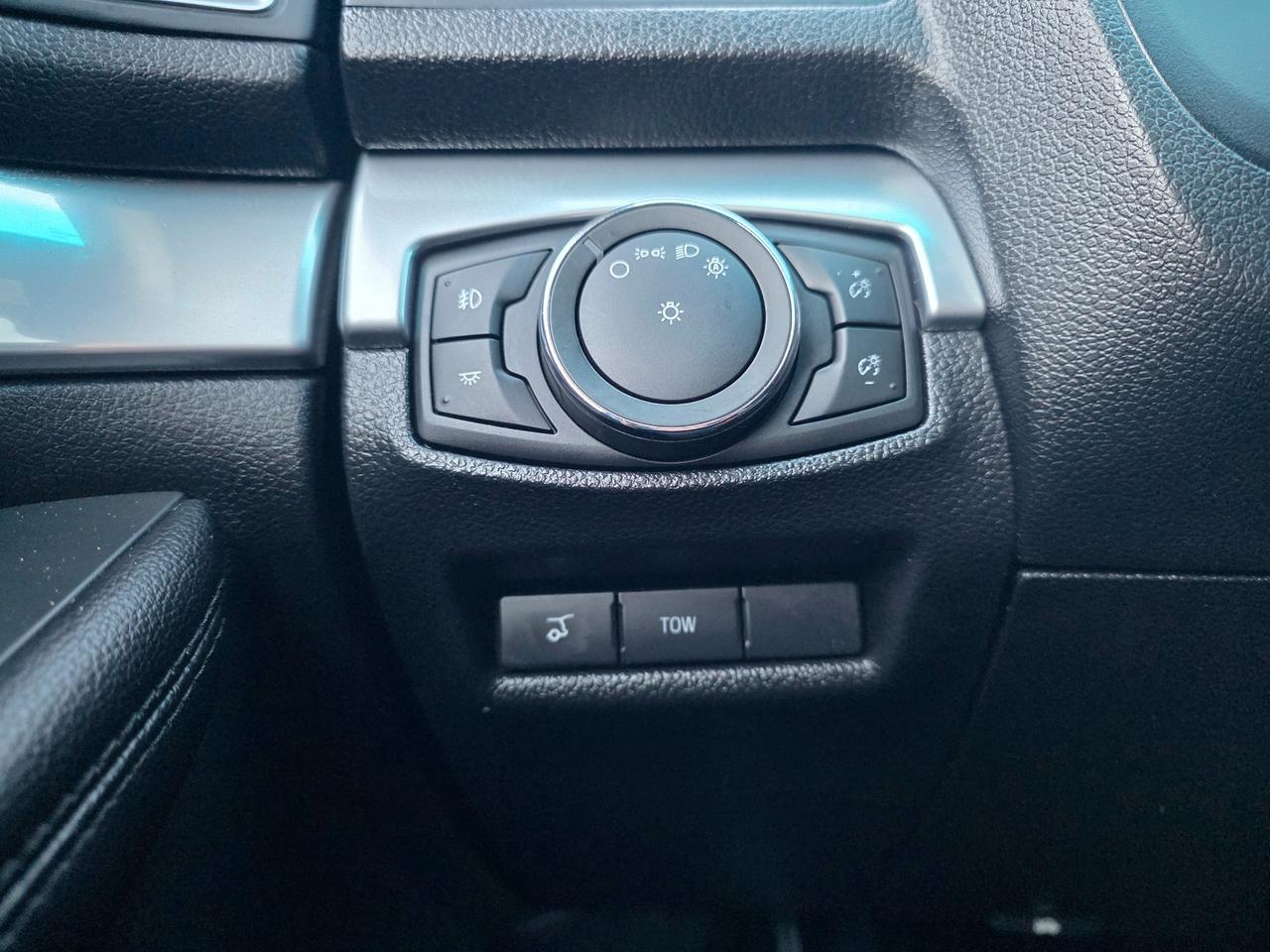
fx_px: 844
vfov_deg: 58.9
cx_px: 635
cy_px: 476
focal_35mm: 23
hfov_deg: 73.9
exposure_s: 1/120
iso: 1250
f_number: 1.7
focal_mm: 6.25
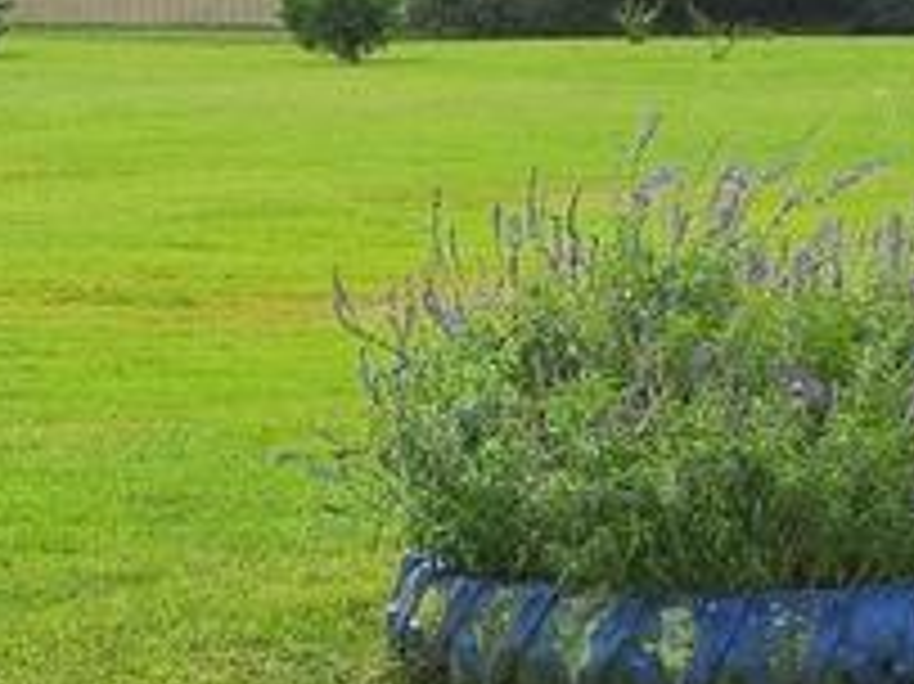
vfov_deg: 9.1
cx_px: 405
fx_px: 4301
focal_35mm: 163
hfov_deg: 12.1
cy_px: 472
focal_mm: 6.5
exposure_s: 1/7329
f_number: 1.4
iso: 64
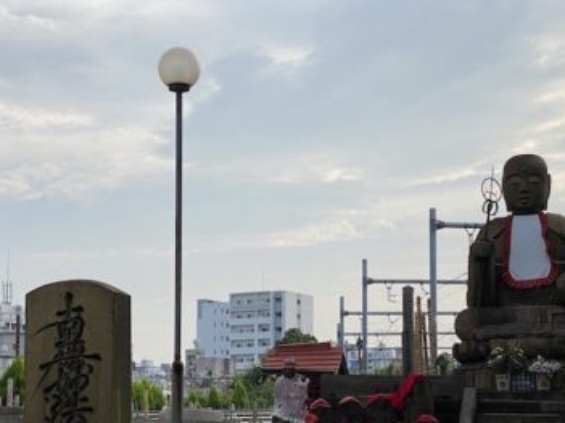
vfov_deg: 18.5
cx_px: 281
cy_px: 310
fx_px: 1289
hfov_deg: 24.7
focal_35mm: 79
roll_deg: +0.2
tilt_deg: +5.1
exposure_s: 1/1115
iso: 20
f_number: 2
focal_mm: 6
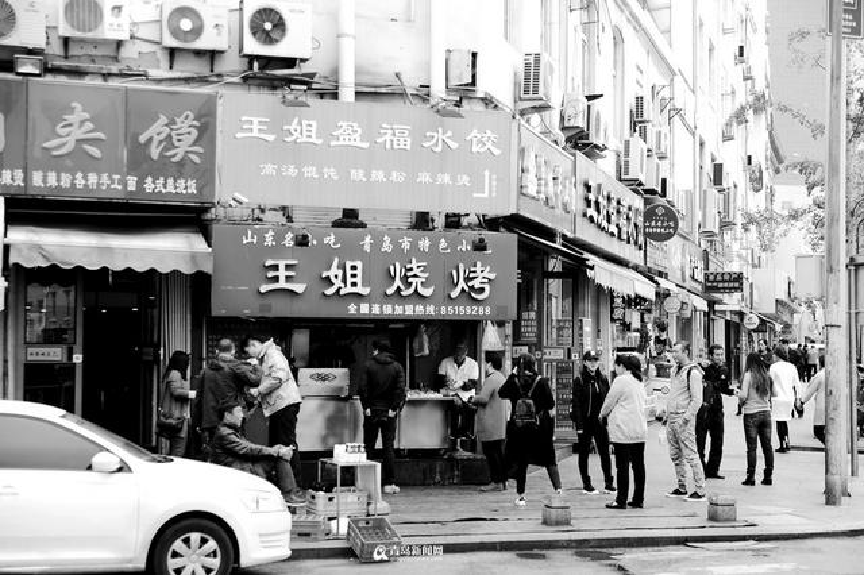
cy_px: 288
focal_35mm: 62
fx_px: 1487
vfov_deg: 21.9
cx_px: 432
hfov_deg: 32.4
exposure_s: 1/250
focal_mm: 62
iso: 200
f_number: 3.5
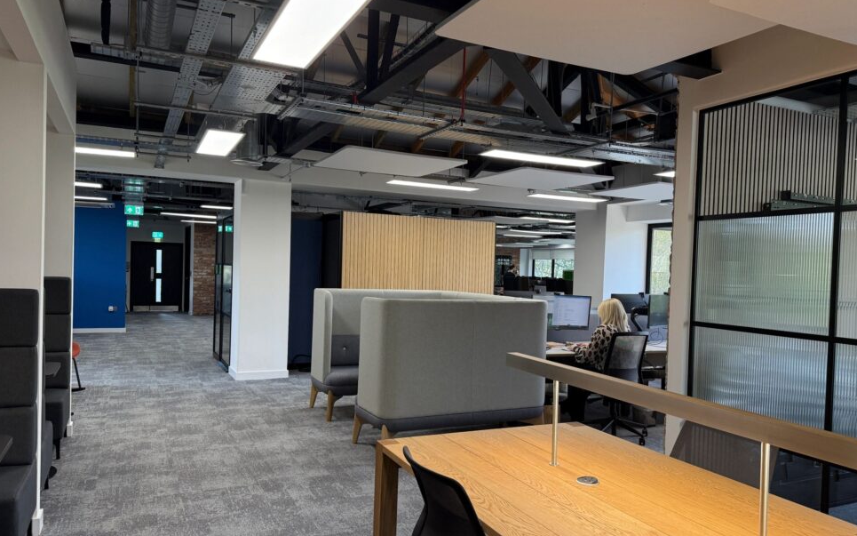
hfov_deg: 68.4
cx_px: 449
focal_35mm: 27
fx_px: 631
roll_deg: -1.5
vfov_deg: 46.0
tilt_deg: -1.4
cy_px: 281
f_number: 1.78
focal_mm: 6.76
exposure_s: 1/100
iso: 160
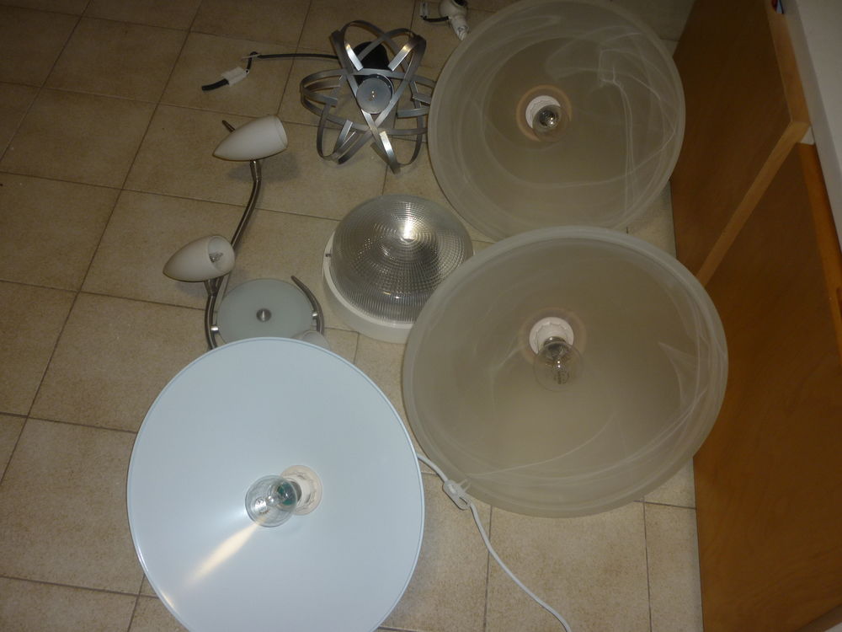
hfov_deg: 55.4
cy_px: 316
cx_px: 421
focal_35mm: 33
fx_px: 803
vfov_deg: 42.9
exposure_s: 1/30
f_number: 2.8
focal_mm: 5.5
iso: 100
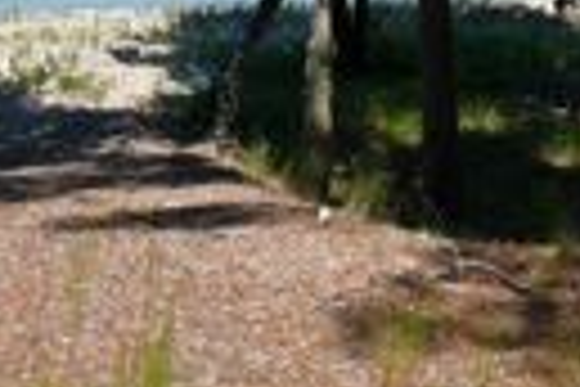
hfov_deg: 33.8
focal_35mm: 58
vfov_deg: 17.8
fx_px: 934
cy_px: -344
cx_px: 144
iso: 110
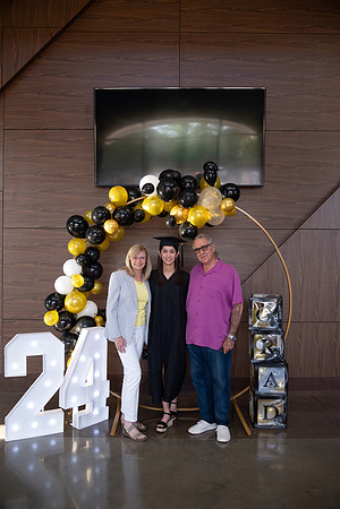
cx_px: 170
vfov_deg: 65.5
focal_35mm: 28
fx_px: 397
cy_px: 254
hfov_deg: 46.4
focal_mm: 28
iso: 2000
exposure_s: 1/200
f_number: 4
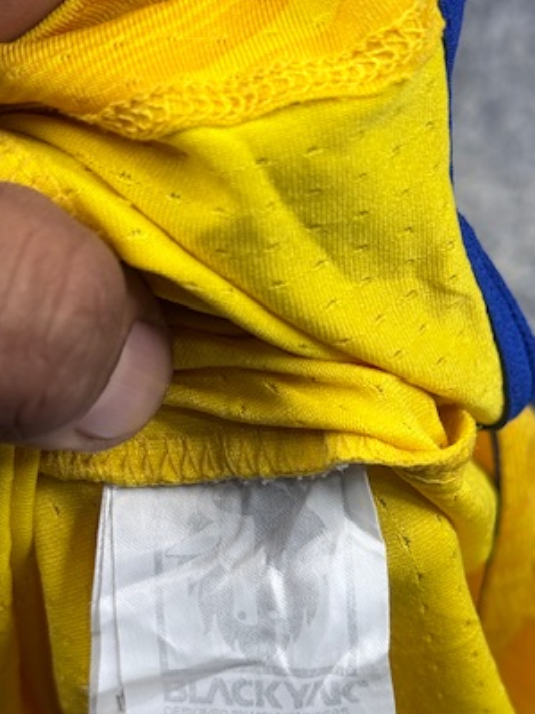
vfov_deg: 25.3
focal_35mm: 77
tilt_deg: -70.9
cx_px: 299
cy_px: 451
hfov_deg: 19.1
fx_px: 1588
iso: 50
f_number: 1.78
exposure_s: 1/134
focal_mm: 6.76
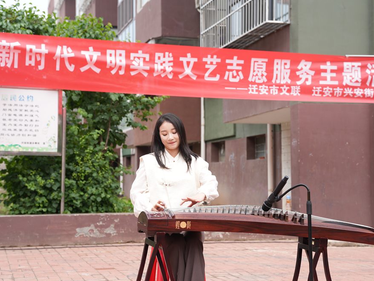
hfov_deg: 28.2
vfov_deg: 21.3
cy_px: 140
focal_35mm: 69
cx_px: 193
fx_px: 745
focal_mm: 63
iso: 100
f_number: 4
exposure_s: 1/200
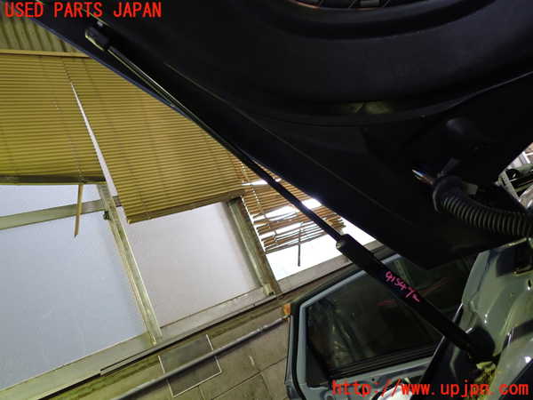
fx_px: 462
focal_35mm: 30
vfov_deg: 46.8
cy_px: 200
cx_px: 266
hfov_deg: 60.0
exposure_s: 1/30
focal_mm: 5.4
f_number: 2.3
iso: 320
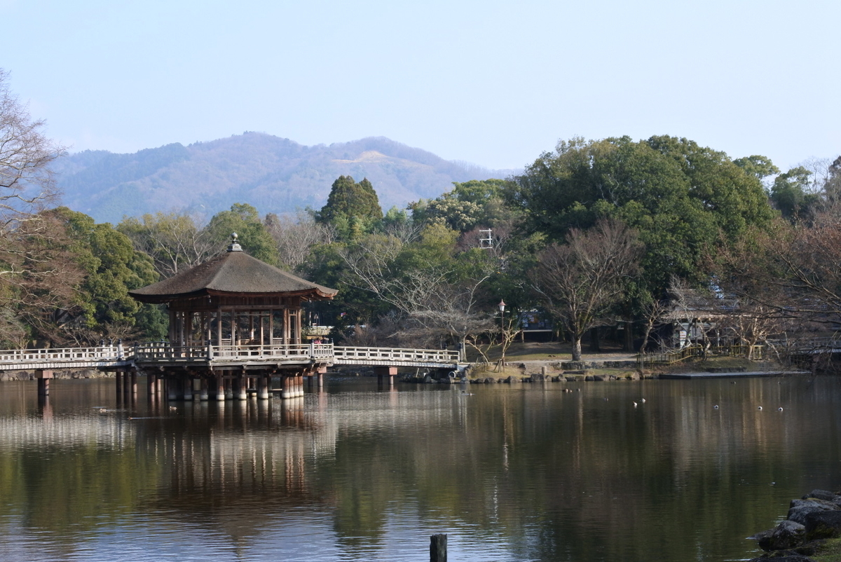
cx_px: 420
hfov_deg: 27.3
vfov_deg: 18.5
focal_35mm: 74
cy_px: 281
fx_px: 1730
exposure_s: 1/250
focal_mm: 27.5
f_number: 5.6
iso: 180
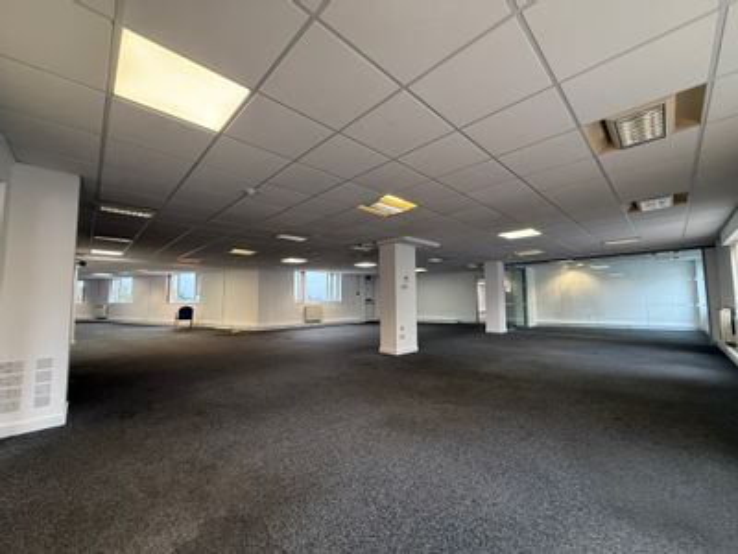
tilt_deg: +5.2
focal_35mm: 14
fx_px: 298
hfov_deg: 102.1
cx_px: 369
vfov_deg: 85.7
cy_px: 277
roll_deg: +0.4
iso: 250
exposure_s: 1/100
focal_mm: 2.22
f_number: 2.2
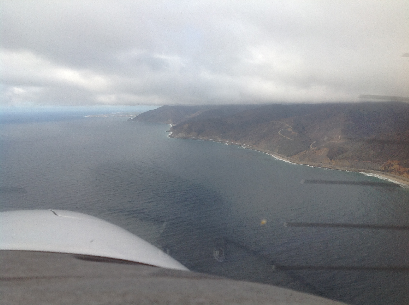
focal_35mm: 35
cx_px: 204
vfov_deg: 40.6
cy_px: 152
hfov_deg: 52.7
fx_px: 413
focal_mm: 4.28
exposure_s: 1/1163
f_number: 2.4
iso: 50
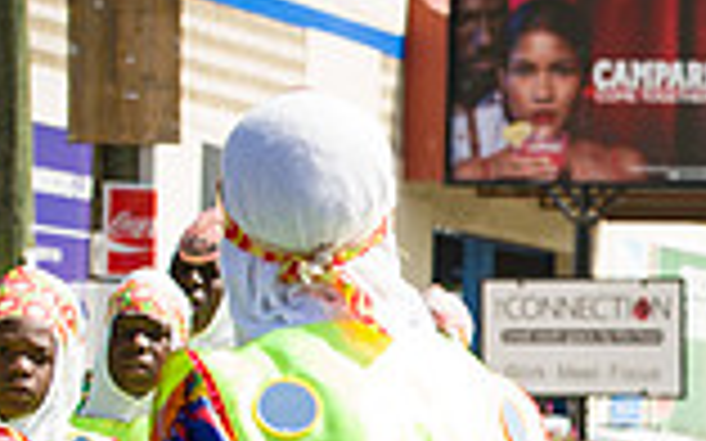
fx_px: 5636
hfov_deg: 7.0
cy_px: 572
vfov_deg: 4.5
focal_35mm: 293
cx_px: 1088
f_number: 6.3
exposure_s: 1/200
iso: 100
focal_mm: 78
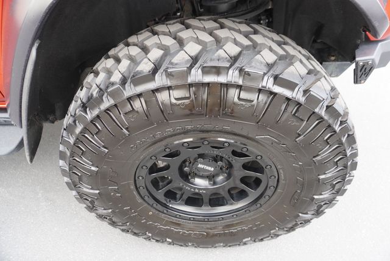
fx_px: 260
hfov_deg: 73.7
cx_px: 195
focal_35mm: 24
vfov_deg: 53.2
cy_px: 130
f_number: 4
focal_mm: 16
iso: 500
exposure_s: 1/160
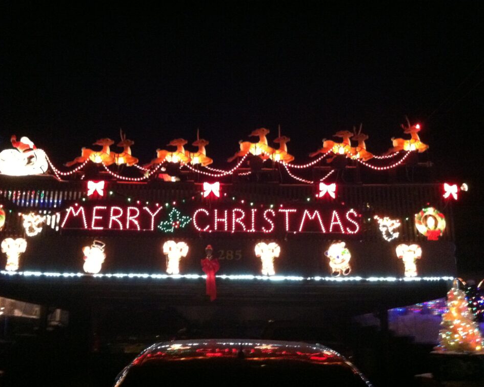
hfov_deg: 49.1
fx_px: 530
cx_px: 225
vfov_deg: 40.1
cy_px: 195
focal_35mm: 37
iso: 1000
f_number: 2.8
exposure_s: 1/15
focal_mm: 3.85
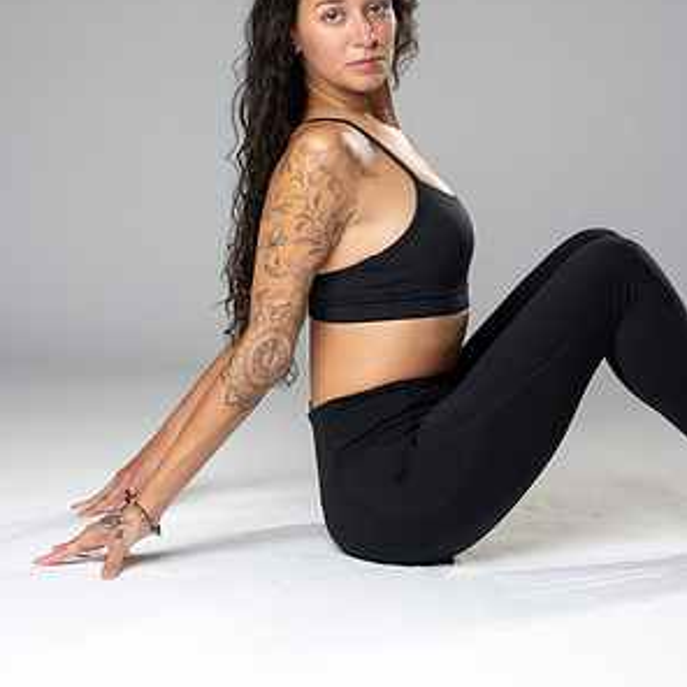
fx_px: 2470
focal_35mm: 110
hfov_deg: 15.8
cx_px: 341
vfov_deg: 15.8
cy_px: 174
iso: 200
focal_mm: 85
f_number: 3.2
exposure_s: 1/160
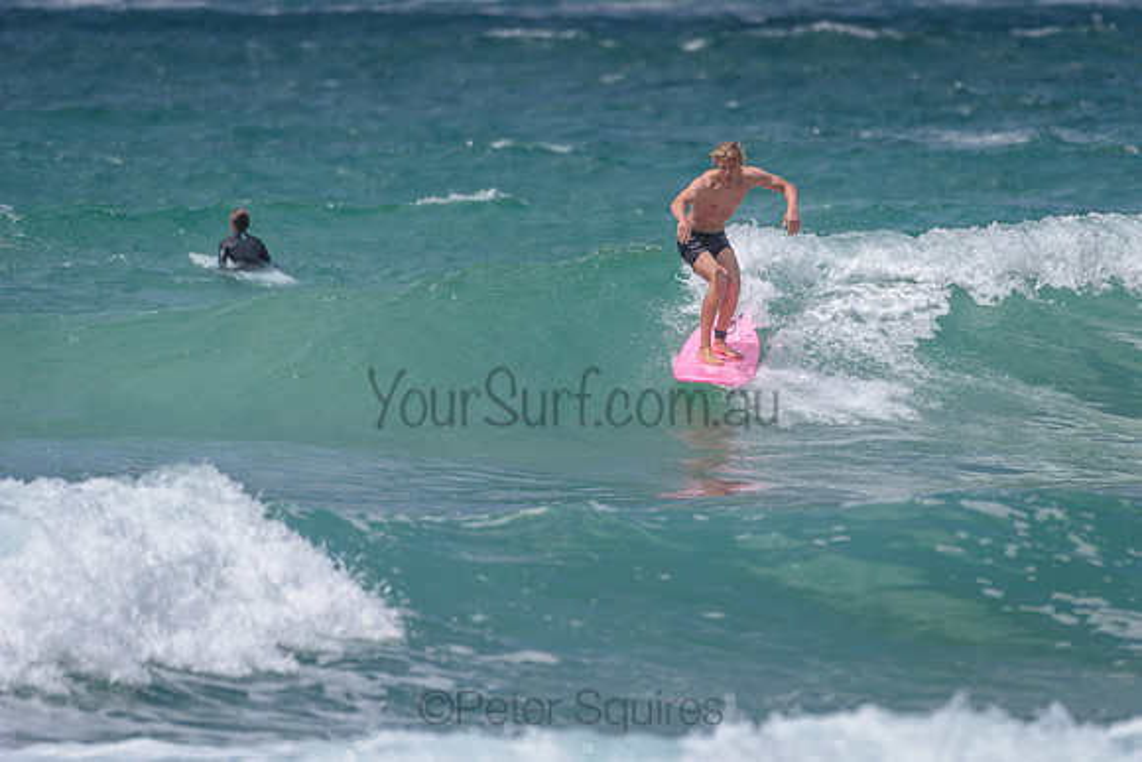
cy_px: 294
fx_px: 19490
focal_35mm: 614
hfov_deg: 3.4
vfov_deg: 2.2
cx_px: 701
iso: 110
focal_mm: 500
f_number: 5.6
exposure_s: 1/2000
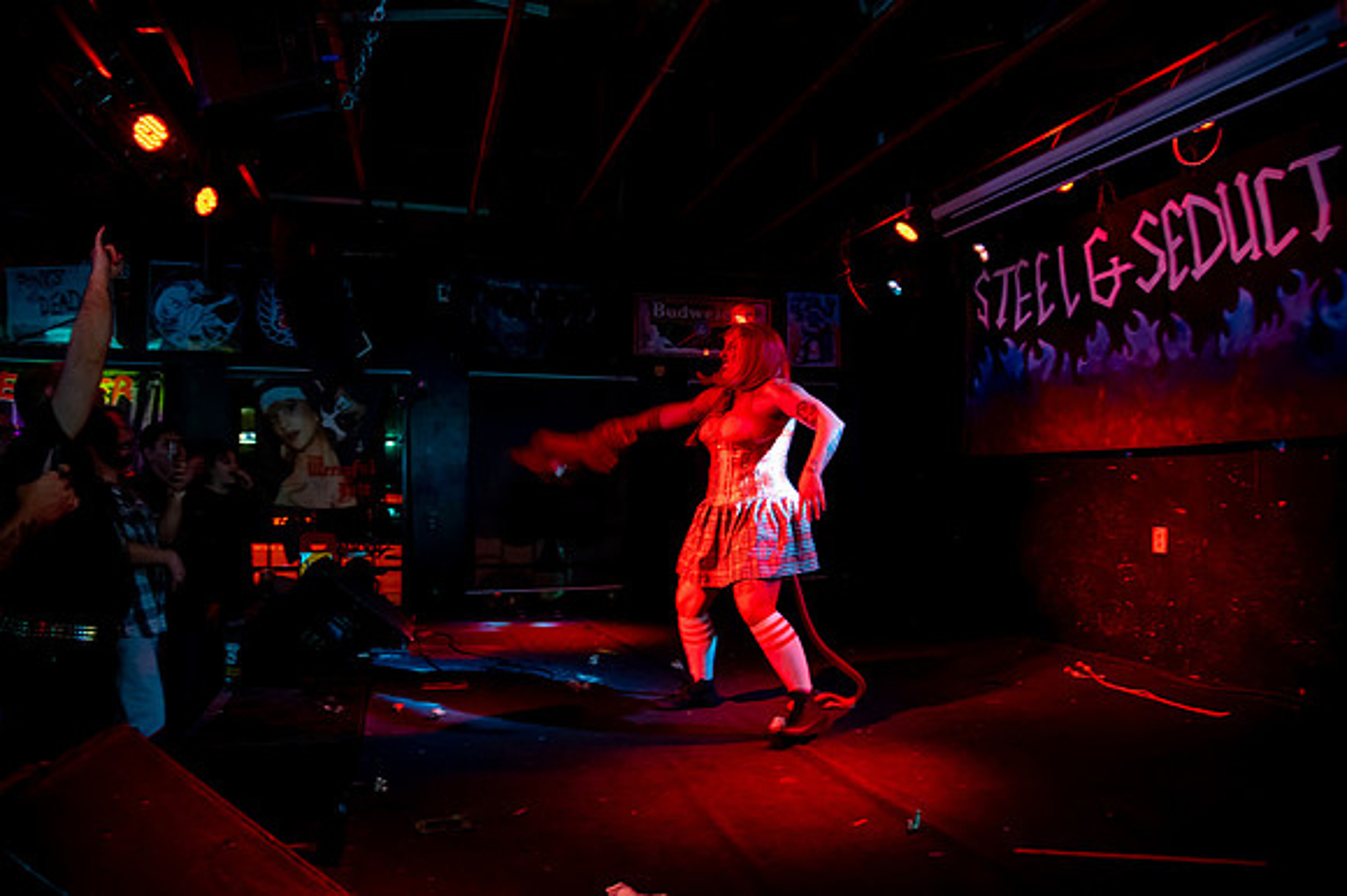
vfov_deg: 53.1
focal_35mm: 24
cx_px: 674
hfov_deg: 73.8
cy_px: 448
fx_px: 897
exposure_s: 1/50
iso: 5000
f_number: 4
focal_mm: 24
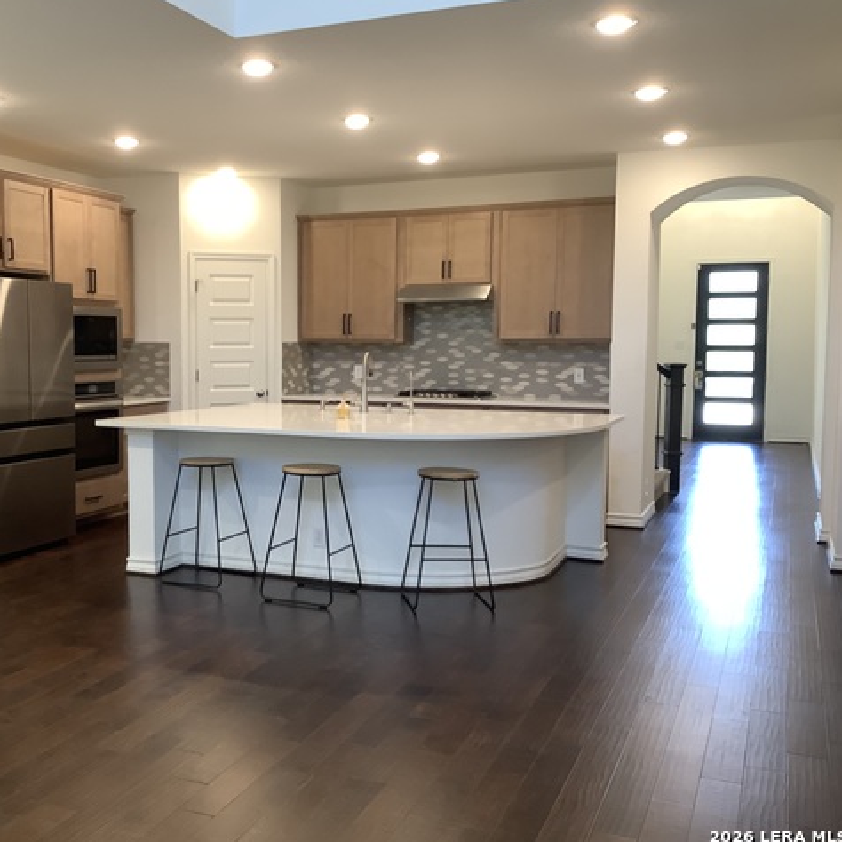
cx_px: 282
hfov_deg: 44.3
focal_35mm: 37
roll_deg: -0.8
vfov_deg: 44.9
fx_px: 1018
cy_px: 421
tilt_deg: -5.4
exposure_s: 1/60
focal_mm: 3.3
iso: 125
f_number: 2.4
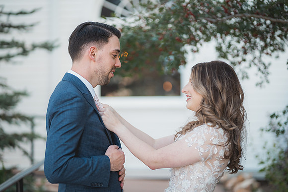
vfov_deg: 15.6
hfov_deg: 23.2
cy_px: 96
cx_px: 144
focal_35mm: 88
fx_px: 703
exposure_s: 1/1000
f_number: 1.8
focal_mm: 85
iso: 1000
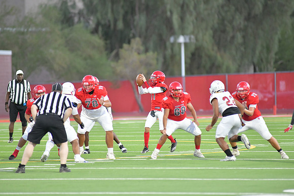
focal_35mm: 300
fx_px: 2450
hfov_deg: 6.9
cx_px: 147
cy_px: 98
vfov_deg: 4.6
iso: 7200
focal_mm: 300
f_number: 3.5
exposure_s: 1/1250
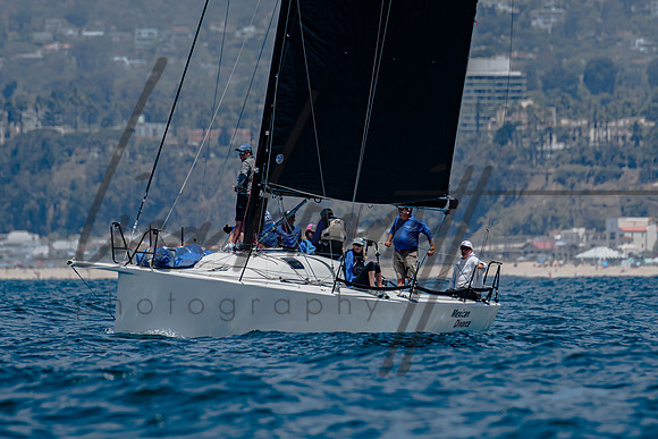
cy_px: 223
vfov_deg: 1.9
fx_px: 12960
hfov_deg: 2.9
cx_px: 379
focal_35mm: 709
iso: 200
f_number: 5.6
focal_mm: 400
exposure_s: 1/1600
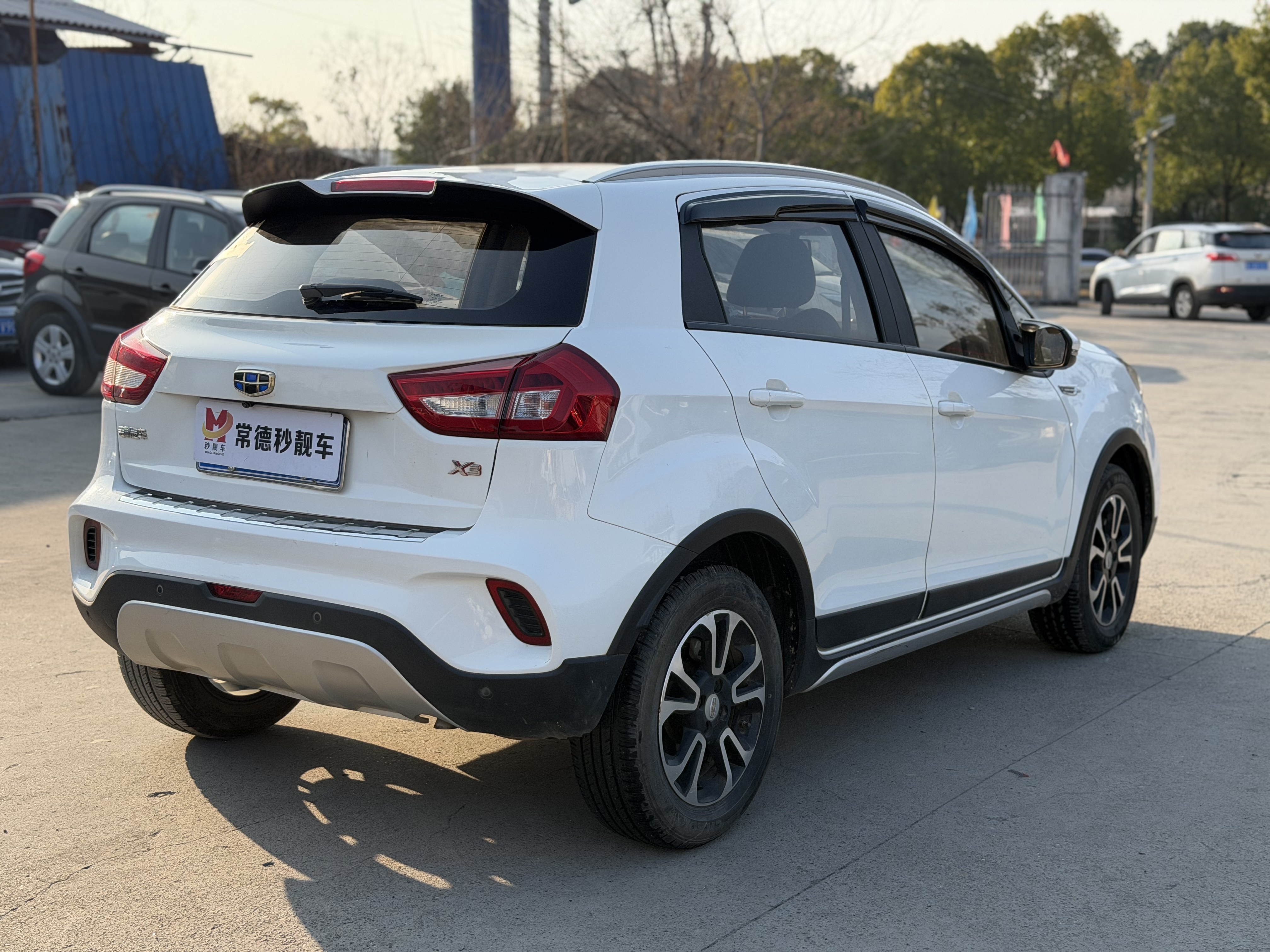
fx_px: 1761
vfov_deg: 30.3
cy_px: 476
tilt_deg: -8.3
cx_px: 635
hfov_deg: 39.7
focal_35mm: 48
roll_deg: -0.4
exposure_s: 1/2762
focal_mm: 6.76
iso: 100
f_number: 1.78
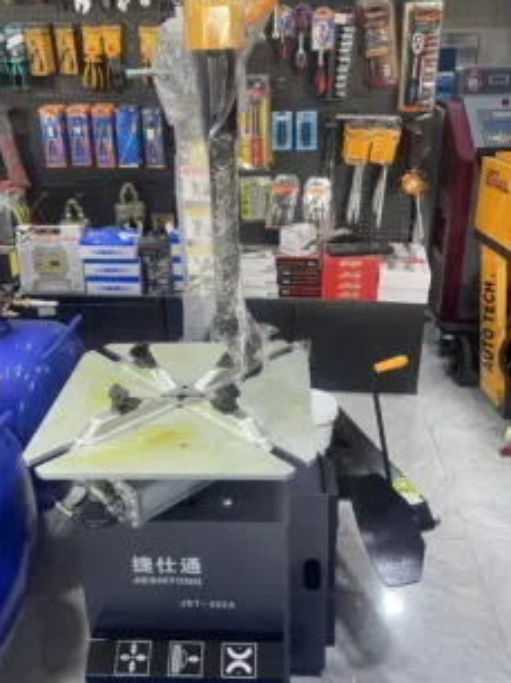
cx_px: 241
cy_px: 326
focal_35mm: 34
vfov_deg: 54.0
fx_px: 670
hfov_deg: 41.7
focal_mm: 4.2
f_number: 1.6
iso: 80
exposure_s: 1/50
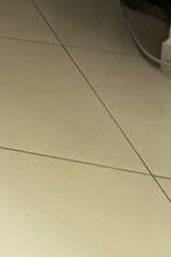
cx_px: -449
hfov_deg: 8.9
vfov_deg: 14.7
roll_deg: -0.1
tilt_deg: -6.0
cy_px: -334
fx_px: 691
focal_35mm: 97
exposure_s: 1/99
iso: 160
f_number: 2.2
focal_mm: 2.22
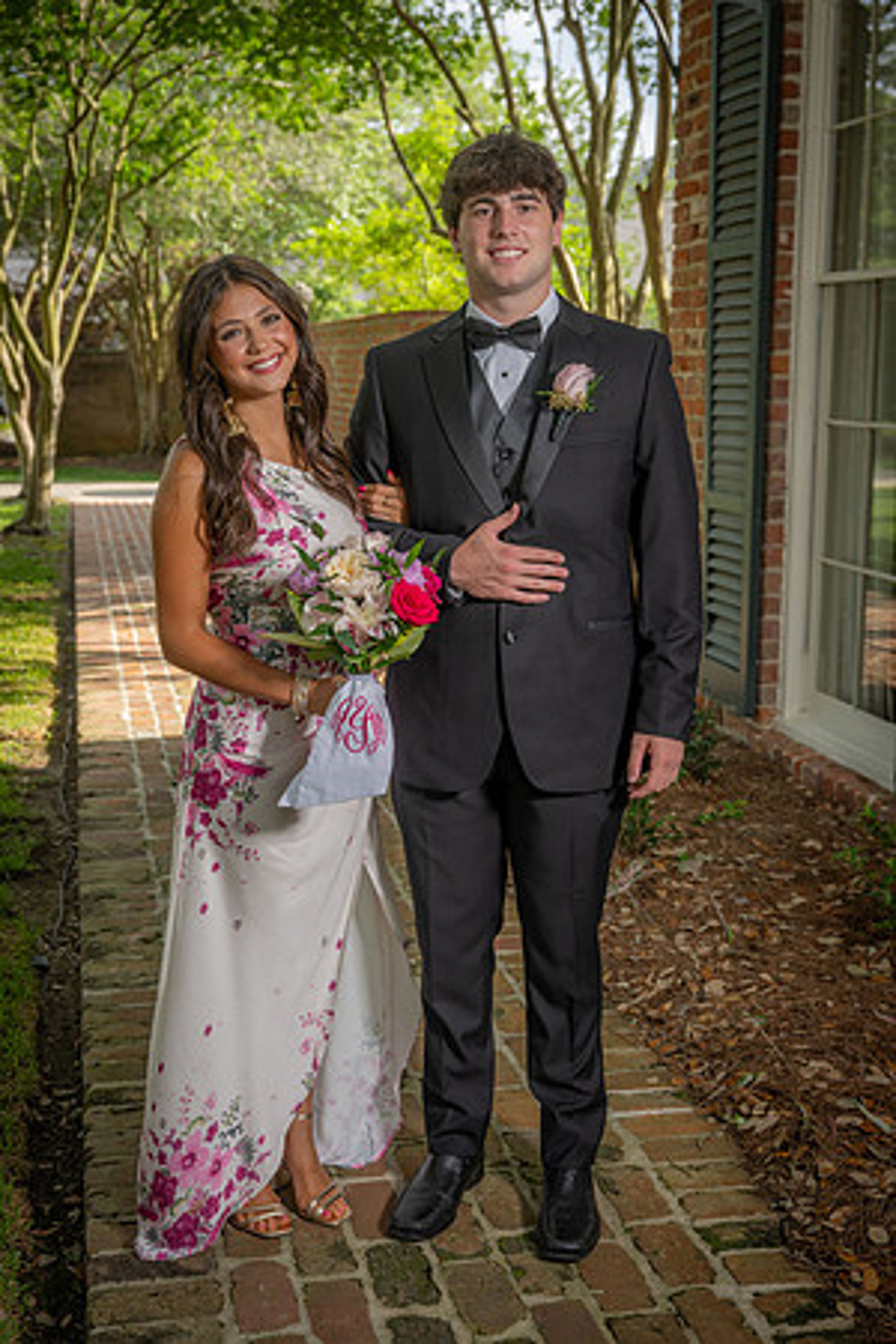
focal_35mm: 45
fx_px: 1680
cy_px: 672
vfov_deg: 43.6
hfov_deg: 29.9
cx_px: 448
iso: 100
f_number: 5.6
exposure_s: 1/160
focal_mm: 45
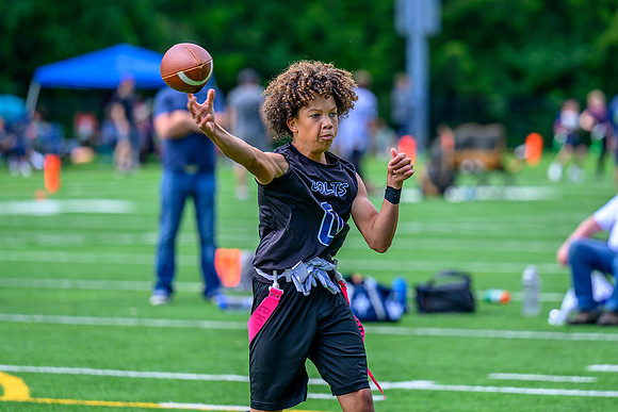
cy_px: 185
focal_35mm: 269
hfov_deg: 7.7
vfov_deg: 5.1
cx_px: 335
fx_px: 4618
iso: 250
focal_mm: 170
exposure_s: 1/2000
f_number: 2.8
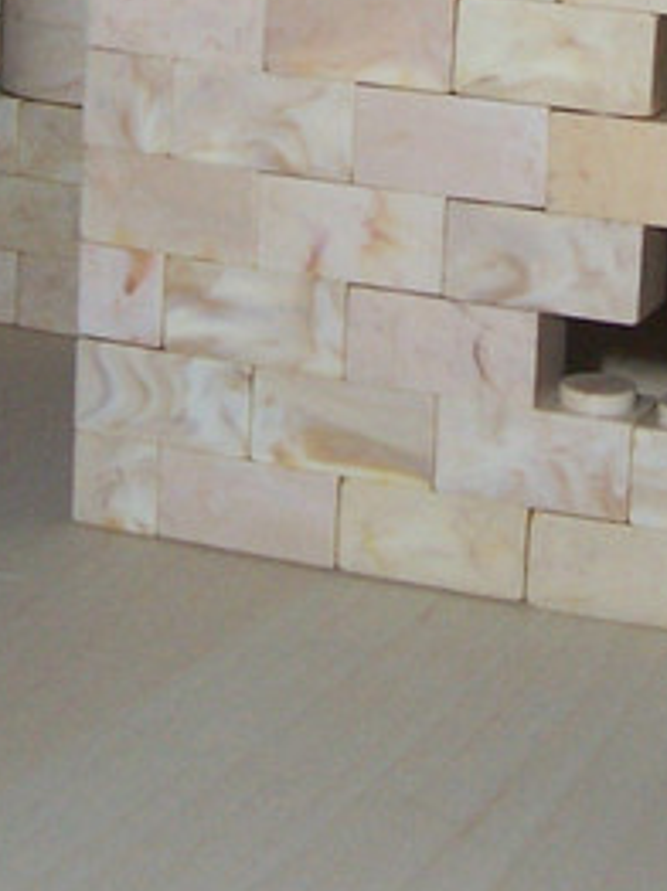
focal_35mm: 104
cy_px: -82
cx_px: 456
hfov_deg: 14.2
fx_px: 2676
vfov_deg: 18.2
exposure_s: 1/60
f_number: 2.7
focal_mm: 5.6
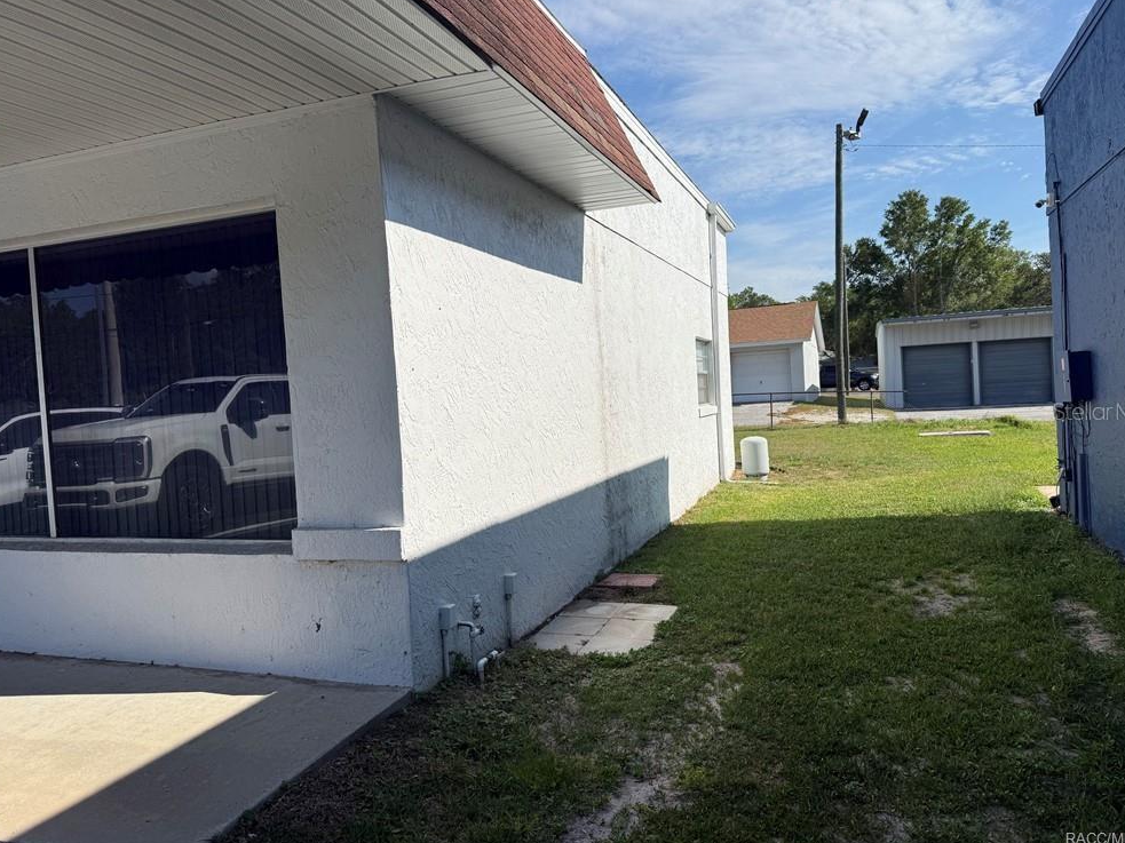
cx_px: 575
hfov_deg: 69.4
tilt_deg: -1.1
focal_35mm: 25
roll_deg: +3.5
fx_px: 812
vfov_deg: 54.9
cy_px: 411
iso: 80
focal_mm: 6.76
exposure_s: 1/7353
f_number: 1.78
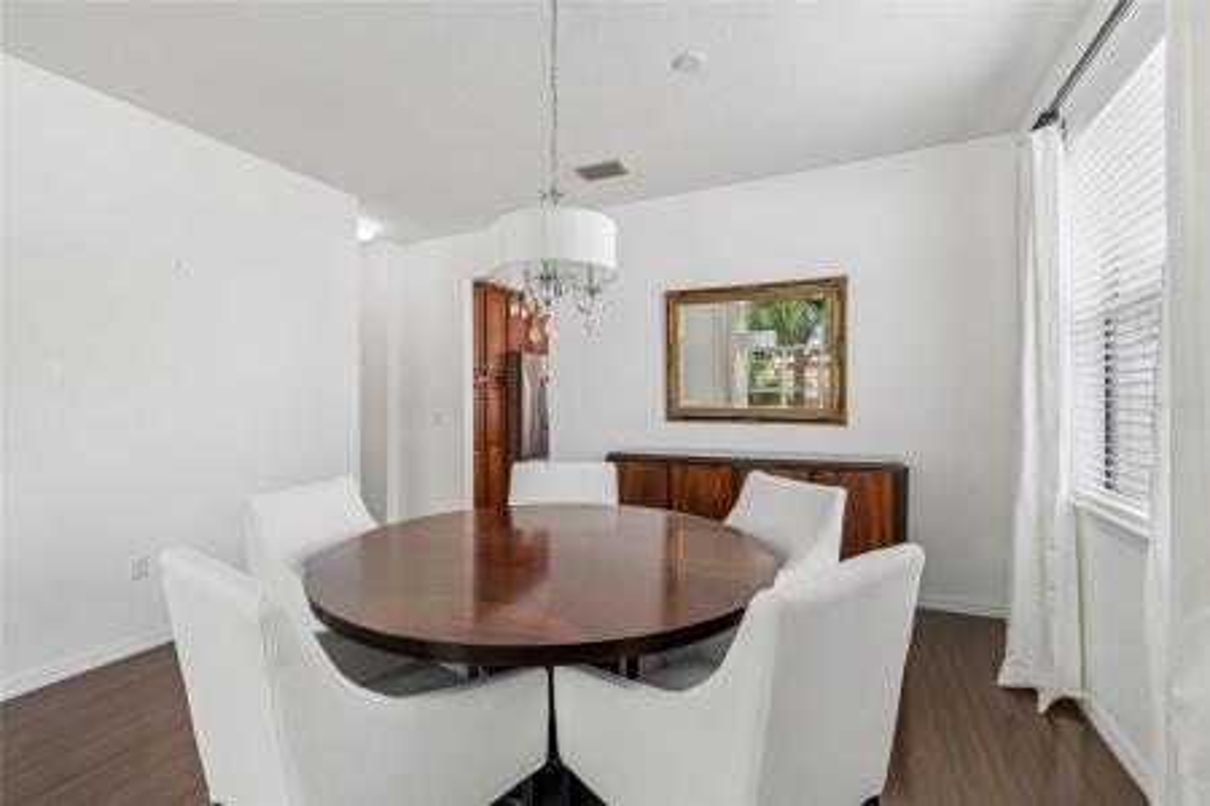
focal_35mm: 15
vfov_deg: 77.3
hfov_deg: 100.4
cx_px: 605
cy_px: 403
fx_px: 504
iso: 100
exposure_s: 1/4
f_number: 7.1
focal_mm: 10
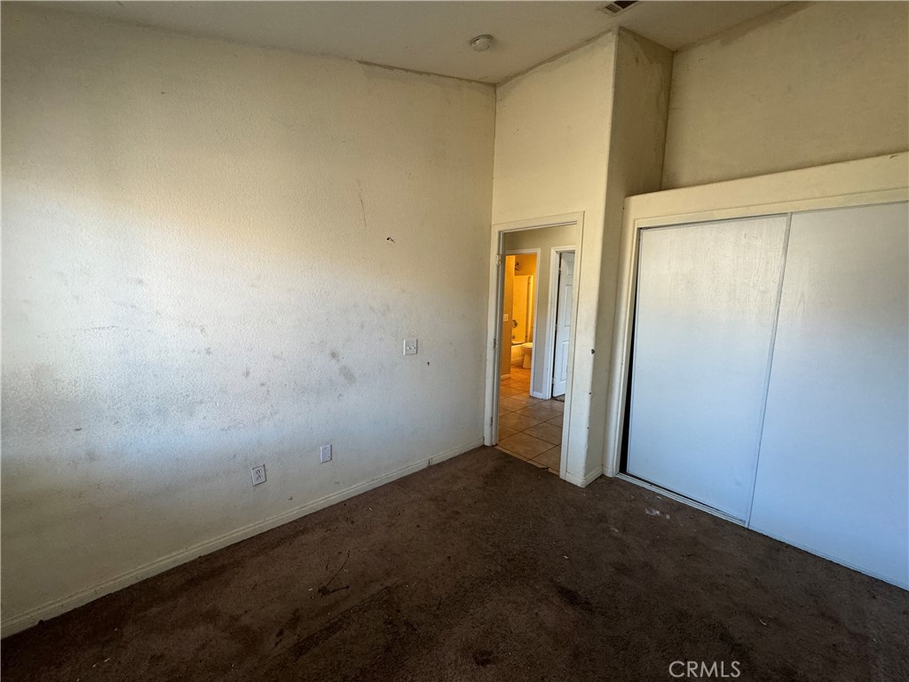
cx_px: 454
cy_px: 341
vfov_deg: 85.7
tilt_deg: -7.3
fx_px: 368
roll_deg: -2.9
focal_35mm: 14
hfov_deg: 102.1
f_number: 2.2
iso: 250
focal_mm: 2.22
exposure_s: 1/60
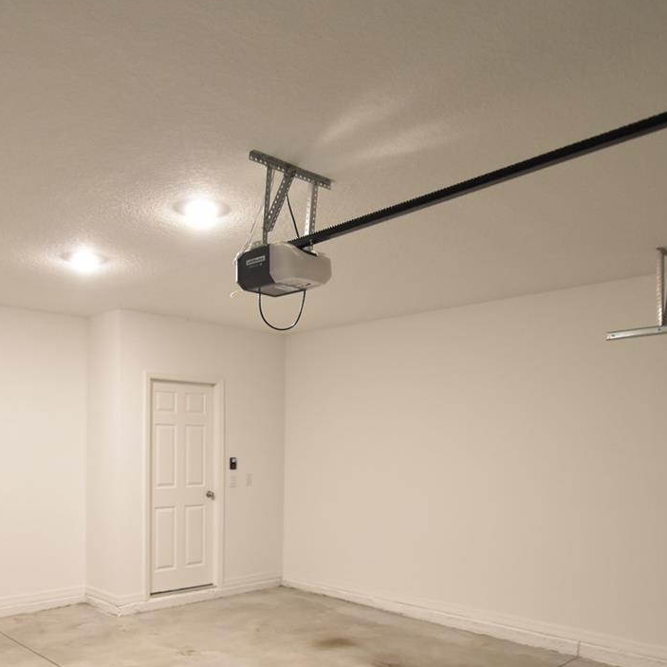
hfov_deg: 55.1
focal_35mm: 29
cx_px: 261
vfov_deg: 54.5
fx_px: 632
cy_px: 447
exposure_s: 1/15
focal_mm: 10
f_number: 3.5
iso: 800
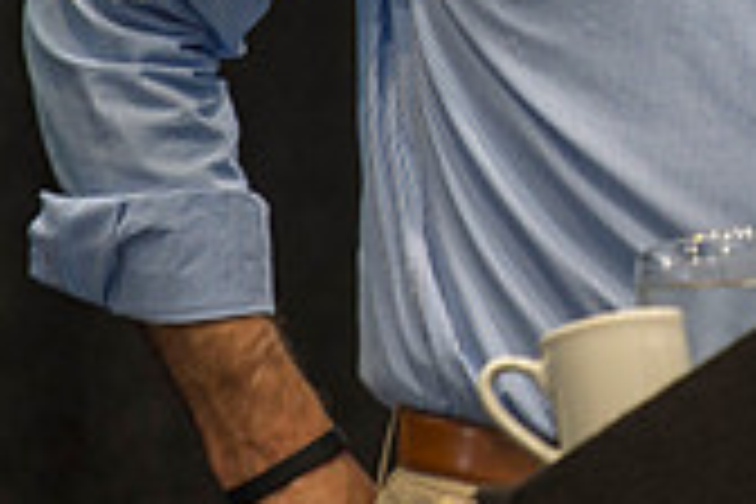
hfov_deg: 3.1
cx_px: 824
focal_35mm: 656
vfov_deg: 2.1
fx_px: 13775
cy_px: -135
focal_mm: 190
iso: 1250
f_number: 2.8
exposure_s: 1/160
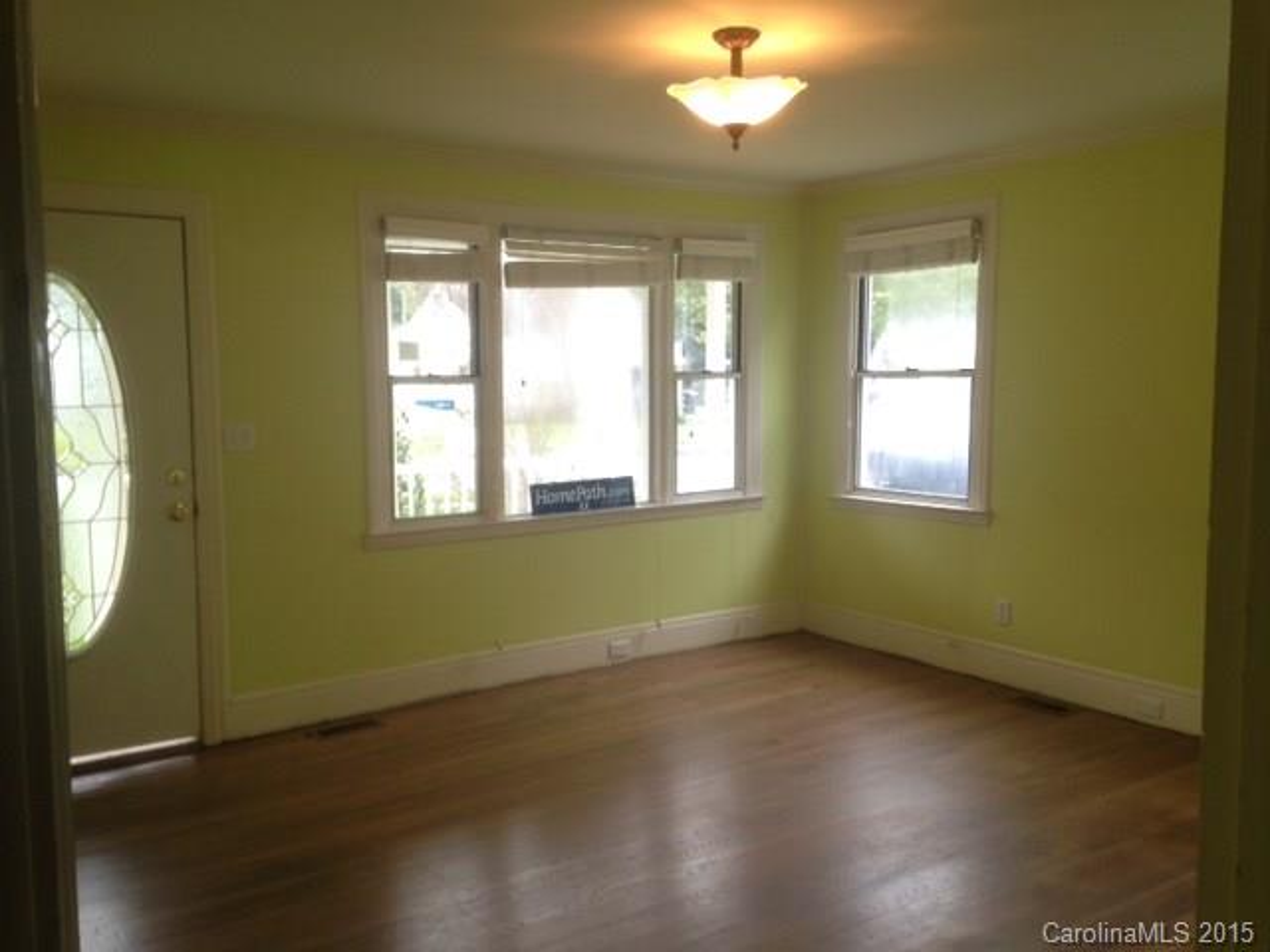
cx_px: 635
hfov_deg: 55.4
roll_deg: -0.1
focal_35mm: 33
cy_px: 476
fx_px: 1211
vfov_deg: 42.9
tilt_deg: -5.9
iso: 50
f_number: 2.4
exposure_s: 1/20
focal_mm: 4.12
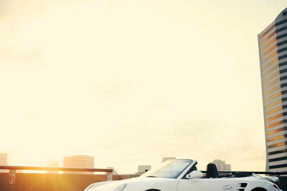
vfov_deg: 26.8
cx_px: 112
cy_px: 125
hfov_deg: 39.4
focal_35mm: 50
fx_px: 398
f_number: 1.4
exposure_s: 1/1250
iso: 320
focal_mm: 35
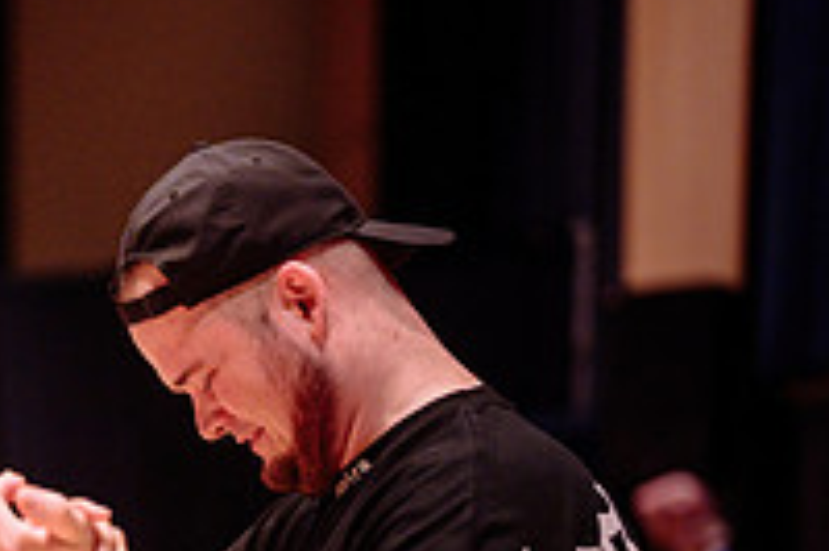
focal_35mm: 152
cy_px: 734
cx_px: -246
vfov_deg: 8.9
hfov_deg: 13.1
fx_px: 3497
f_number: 1.4
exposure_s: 1/200
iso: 1600
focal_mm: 50
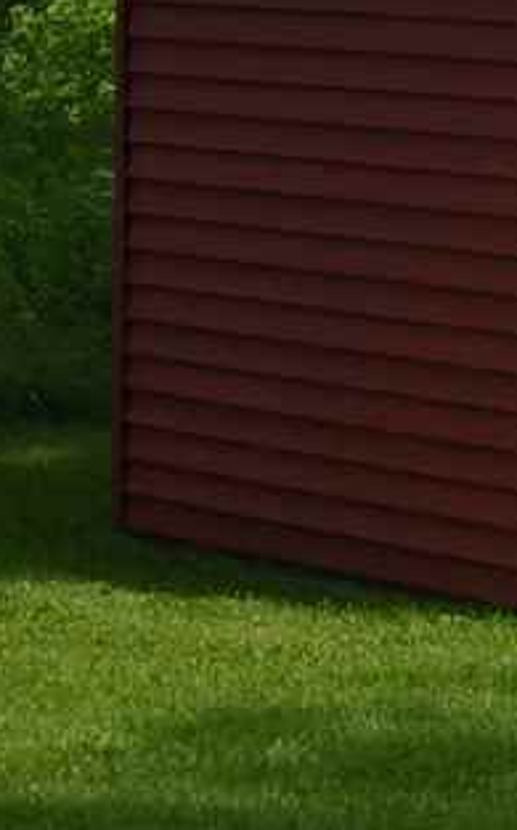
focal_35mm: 434
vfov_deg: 4.8
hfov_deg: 3.0
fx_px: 9807
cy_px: -98
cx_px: 1426
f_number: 6.3
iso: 100
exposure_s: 1/250
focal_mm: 18
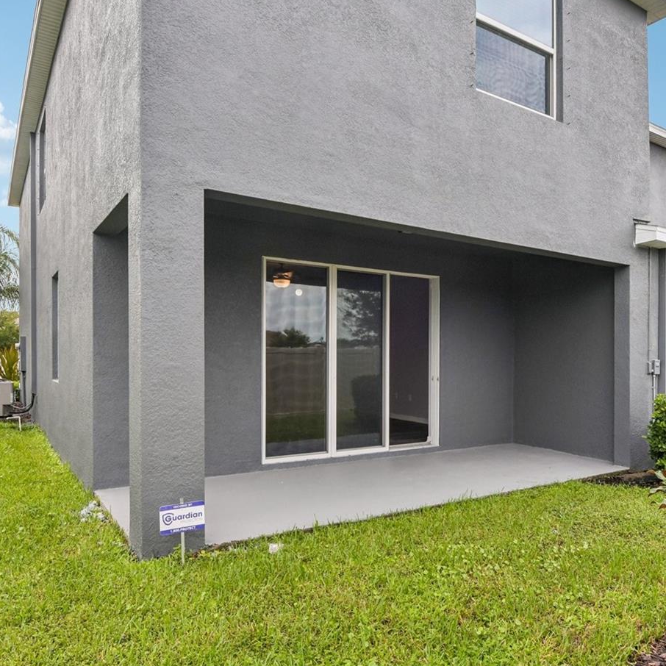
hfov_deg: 64.7
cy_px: 294
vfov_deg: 64.8
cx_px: 384
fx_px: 522
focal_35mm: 24
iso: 400
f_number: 8
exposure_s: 1/400
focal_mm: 16
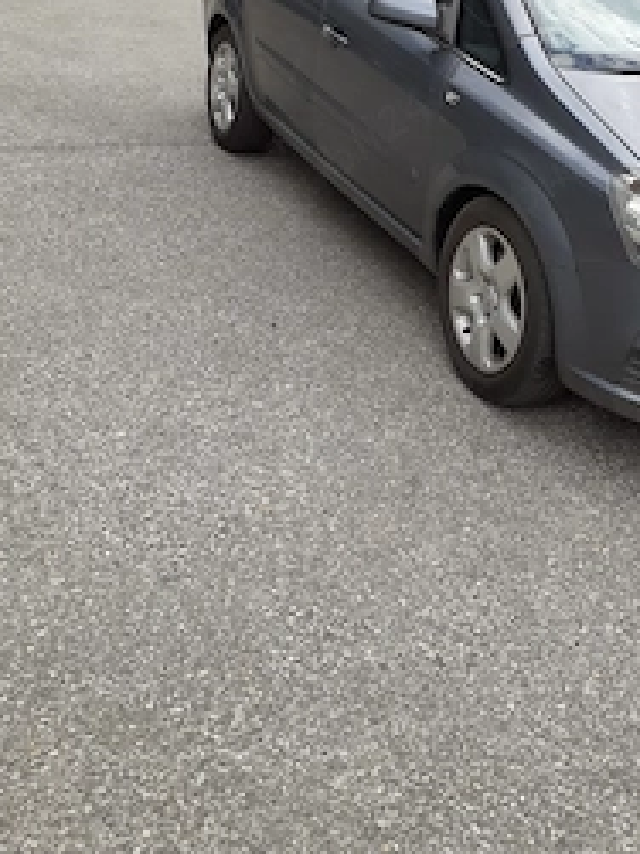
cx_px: 497
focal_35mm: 43
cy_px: 191
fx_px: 1061
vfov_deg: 42.2
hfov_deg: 32.8
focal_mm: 3.6
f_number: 1.9
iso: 40
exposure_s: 1/726
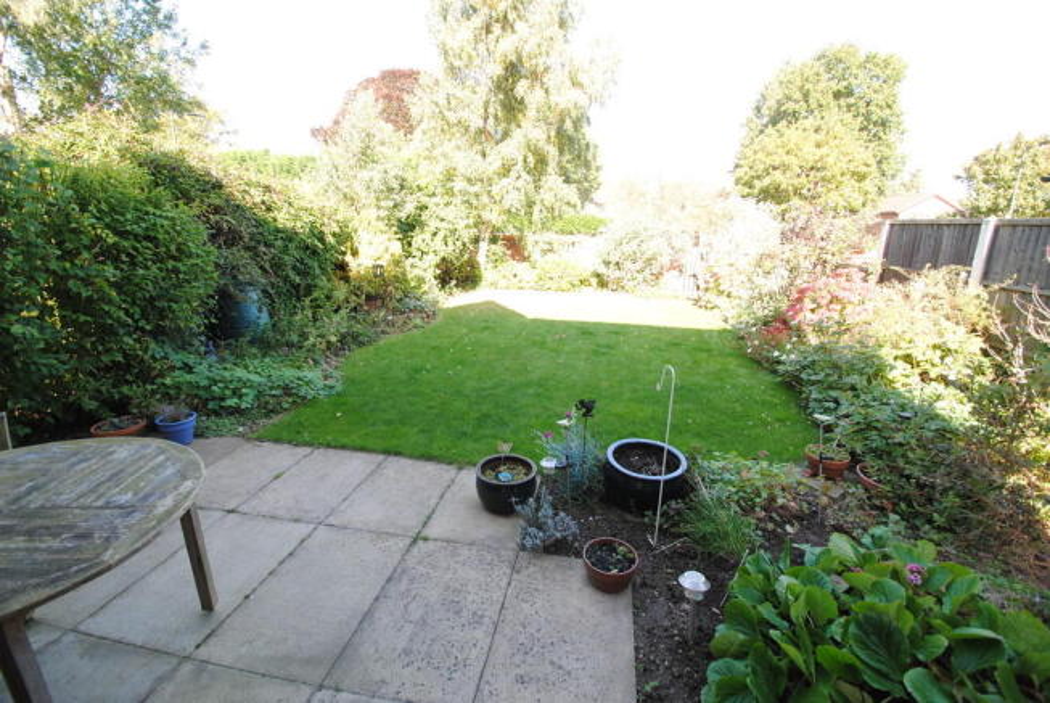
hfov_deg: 100.3
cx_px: 525
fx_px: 438
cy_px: 352
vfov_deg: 77.5
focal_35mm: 15
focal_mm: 10
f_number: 4.5
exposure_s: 1/80
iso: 200
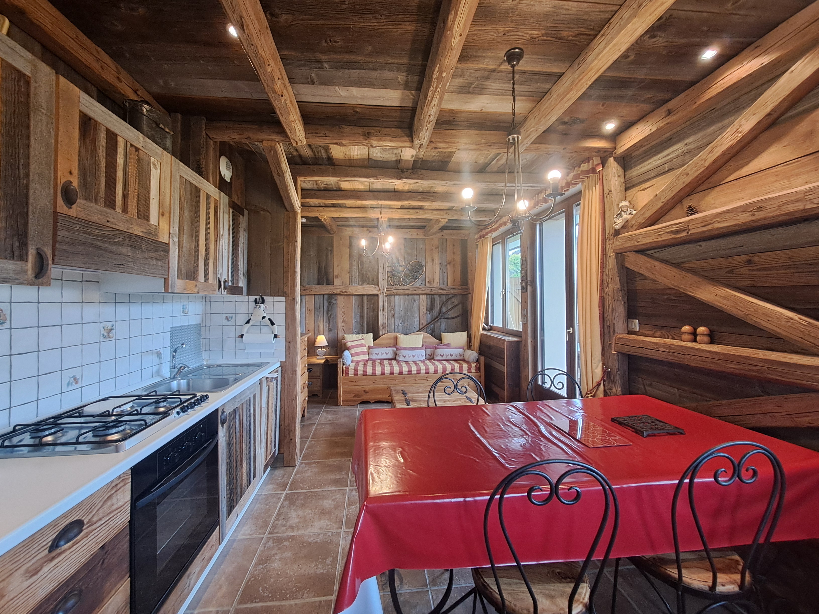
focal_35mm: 13
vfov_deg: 89.9
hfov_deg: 106.2
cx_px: 410
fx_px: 308
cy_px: 307
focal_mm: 1.42
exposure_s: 1/50
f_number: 2.2
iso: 200
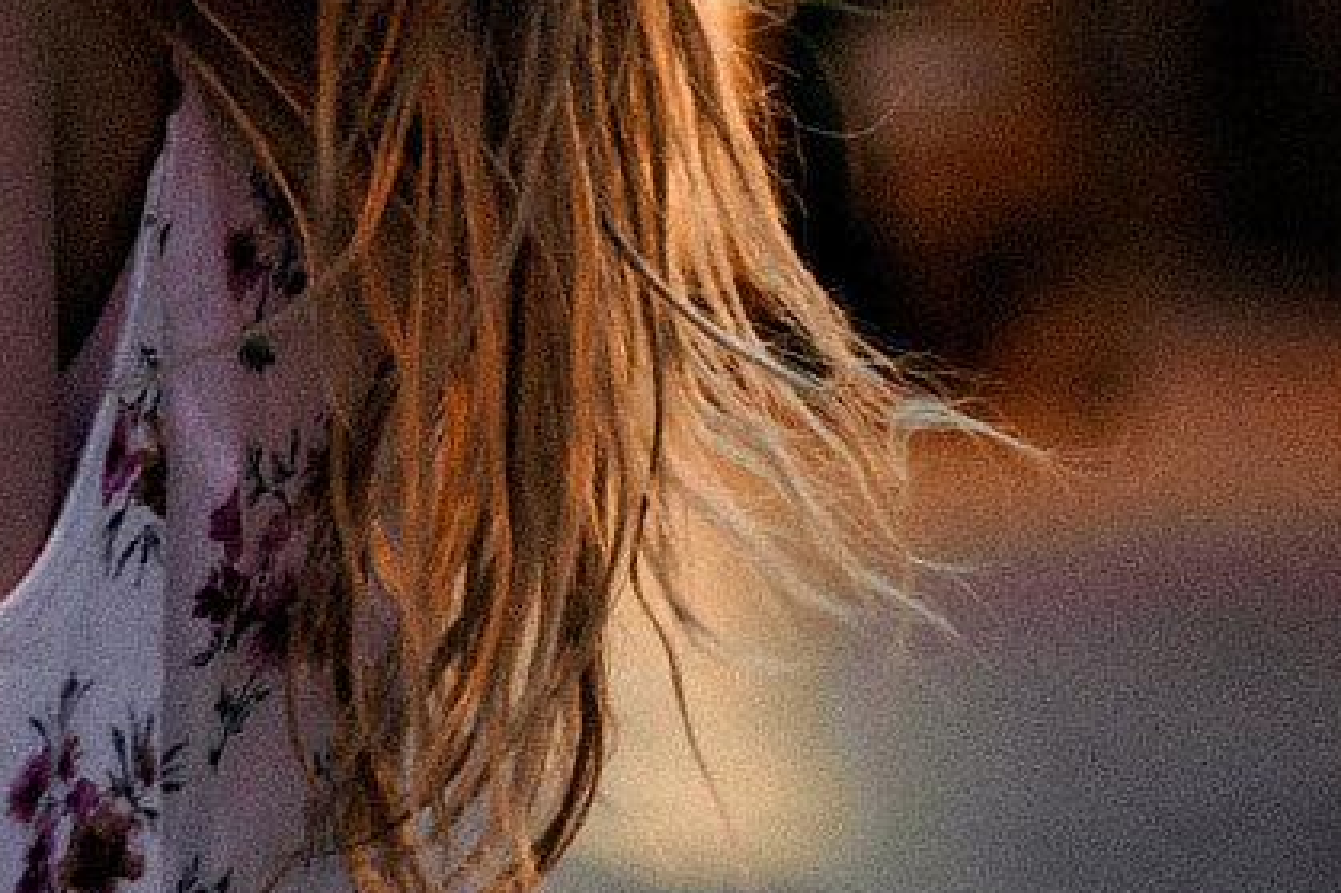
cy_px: 85
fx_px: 7112
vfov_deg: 7.2
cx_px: -922
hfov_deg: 10.3
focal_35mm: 191
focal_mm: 50
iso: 1600
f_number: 1.4
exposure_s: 1/80
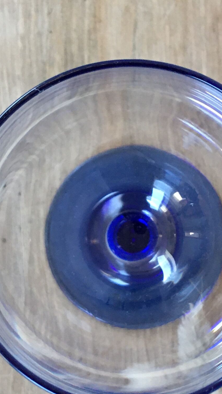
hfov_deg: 14.2
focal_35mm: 85
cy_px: 206
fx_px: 890
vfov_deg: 25.0
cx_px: 136
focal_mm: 4.15
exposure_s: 1/33
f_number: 2.2
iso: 125
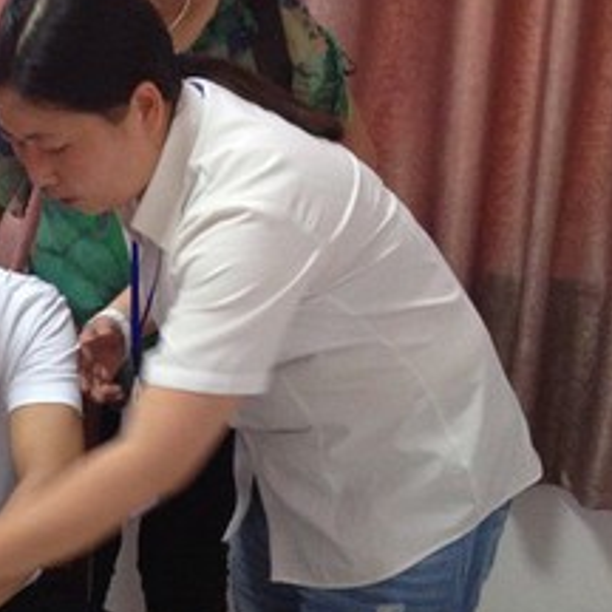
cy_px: 382
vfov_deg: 20.1
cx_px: -65
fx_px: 1720
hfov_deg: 19.3
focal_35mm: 86
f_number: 2.4
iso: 200
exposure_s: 1/20
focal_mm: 4.28
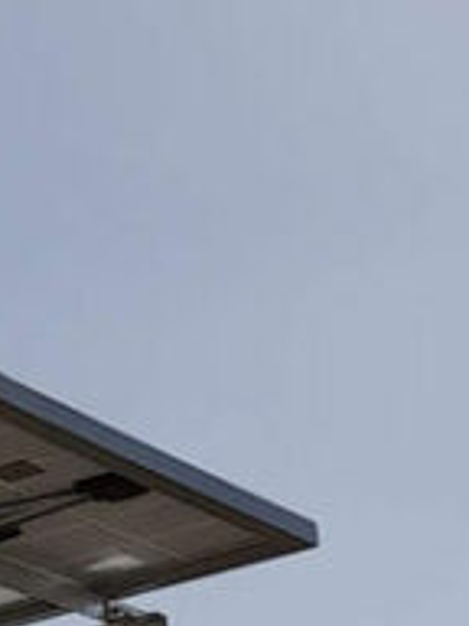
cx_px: -436
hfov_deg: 7.2
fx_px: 3595
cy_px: 1364
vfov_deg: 9.2
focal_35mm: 199
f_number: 2
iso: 20
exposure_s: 1/2105
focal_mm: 4.6
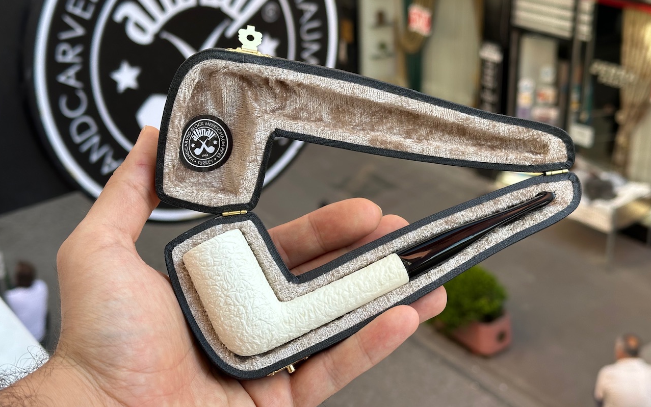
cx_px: 325
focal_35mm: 51
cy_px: 193
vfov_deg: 25.3
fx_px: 905
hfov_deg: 39.6
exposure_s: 1/431
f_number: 1.78
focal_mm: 6.86
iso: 64
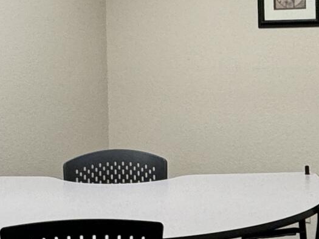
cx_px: 168
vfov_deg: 18.2
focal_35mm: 80
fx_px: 737
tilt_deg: -0.5
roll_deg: +1.2
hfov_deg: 24.4
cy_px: 39
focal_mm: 2.22
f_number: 2.2
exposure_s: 1/120
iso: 200
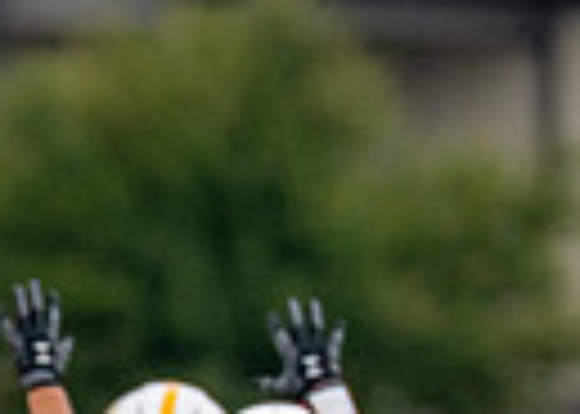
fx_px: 32368
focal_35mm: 1966
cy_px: 906
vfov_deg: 0.7
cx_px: -357
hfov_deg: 1.0
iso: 320
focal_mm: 200
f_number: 2.8
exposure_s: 1/2000
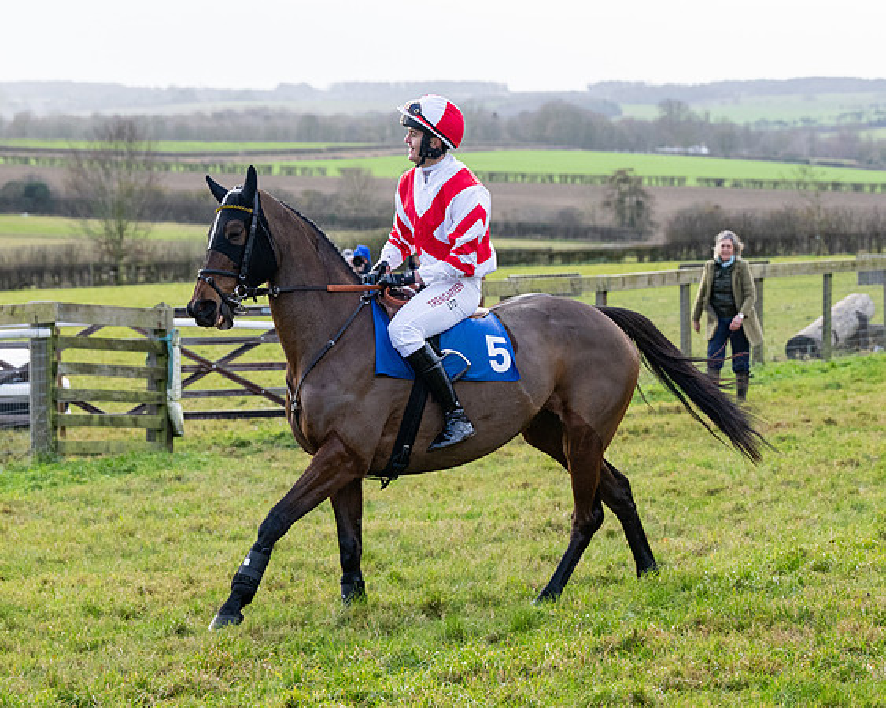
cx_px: 427
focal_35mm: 166
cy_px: 364
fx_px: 4345
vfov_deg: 9.3
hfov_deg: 11.6
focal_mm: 85
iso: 800
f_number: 5
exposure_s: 1/1000
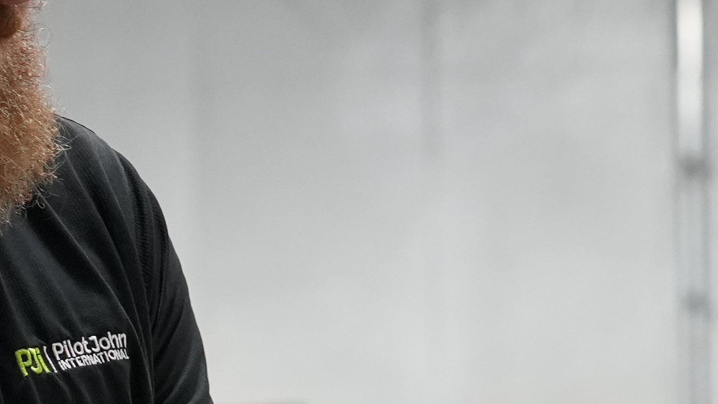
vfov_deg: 2.7
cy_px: 272
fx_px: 8662
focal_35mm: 455
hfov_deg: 4.7
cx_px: 857
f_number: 5.6
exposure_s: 1/100
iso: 3200
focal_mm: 85
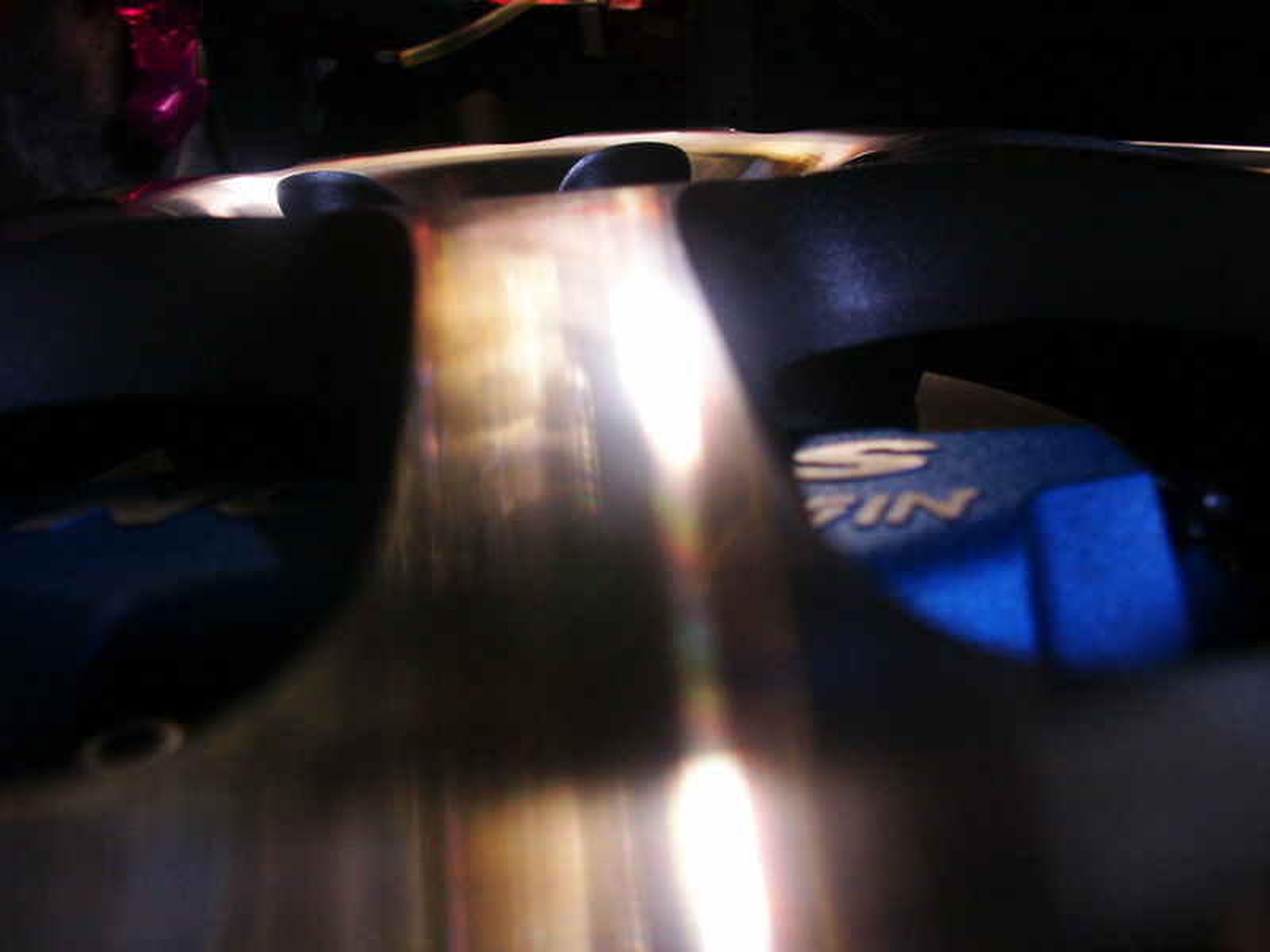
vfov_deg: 48.2
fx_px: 1064
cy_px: 476
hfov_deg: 61.7
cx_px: 635
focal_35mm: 29
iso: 200
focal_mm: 7.7
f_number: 2.8
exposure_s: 1/20
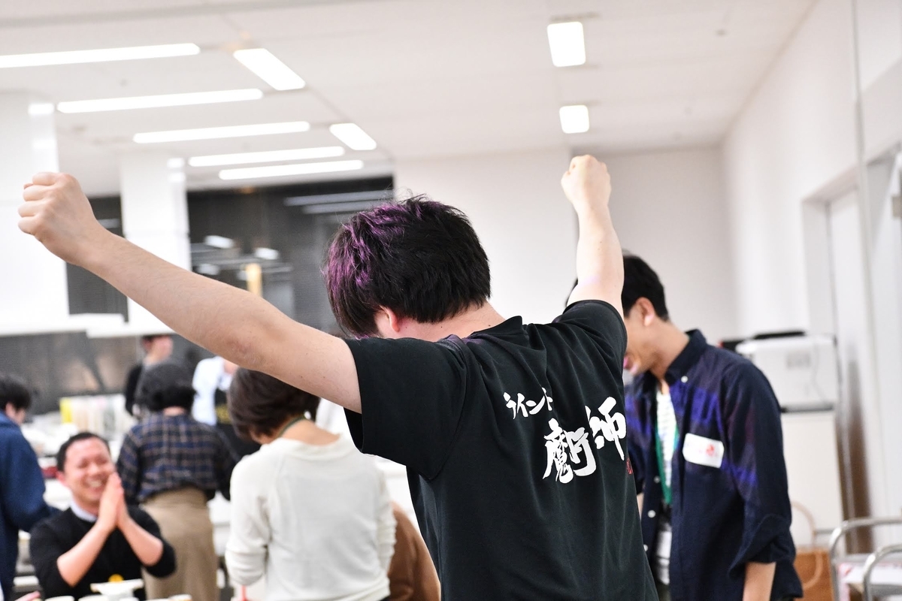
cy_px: 300
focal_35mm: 70
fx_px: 1754
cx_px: 451
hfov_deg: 28.8
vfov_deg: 19.5
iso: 8000
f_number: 4.5
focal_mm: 70
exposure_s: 1/320
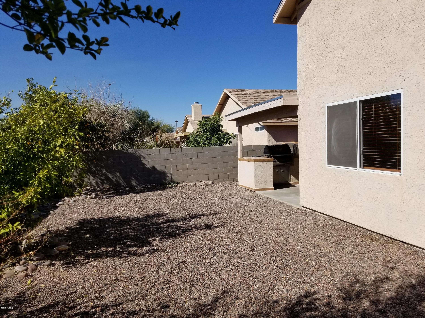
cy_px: 159
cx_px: 212
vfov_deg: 53.1
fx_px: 319
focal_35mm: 26
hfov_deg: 67.3
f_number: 1.7
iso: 50
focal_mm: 4.25
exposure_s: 1/4576
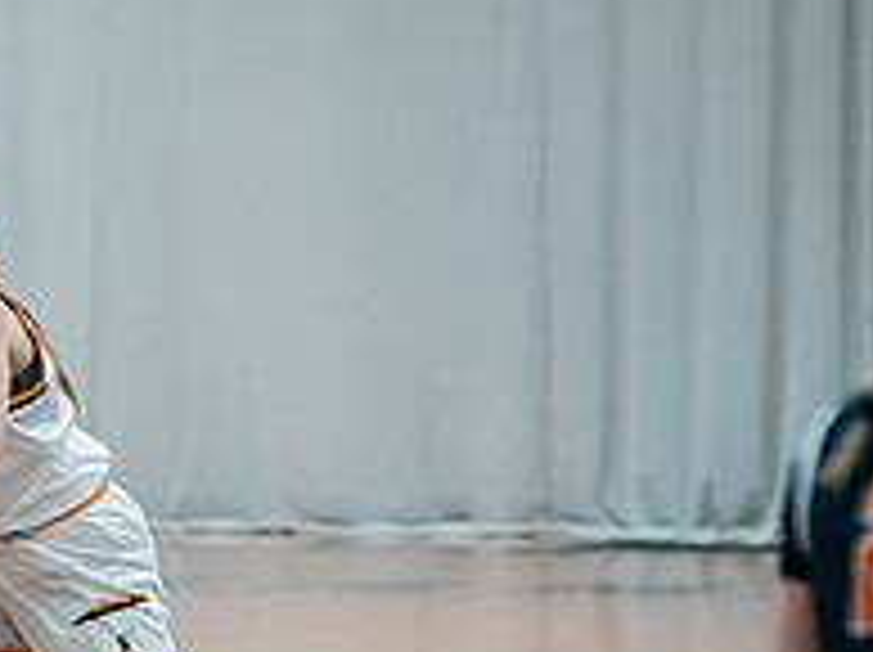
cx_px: -122
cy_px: 594
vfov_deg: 4.0
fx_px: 9395
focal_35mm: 373
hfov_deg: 5.3
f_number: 3.2
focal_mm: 110
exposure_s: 1/640
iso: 1600
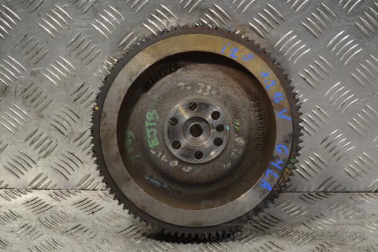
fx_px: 866
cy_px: 126
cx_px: 189
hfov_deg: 24.6
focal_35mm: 82
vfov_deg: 16.6
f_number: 5.6
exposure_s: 1/30
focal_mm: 55
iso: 250
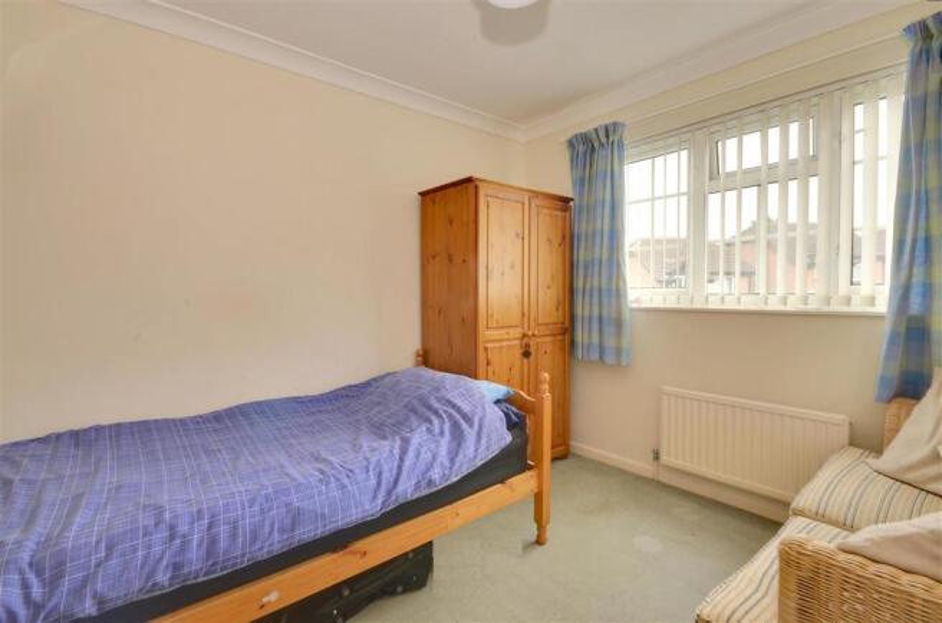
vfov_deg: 77.0
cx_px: 471
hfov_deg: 100.5
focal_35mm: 15
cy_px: 312
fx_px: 392
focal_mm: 10
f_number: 11
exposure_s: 2.5
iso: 200
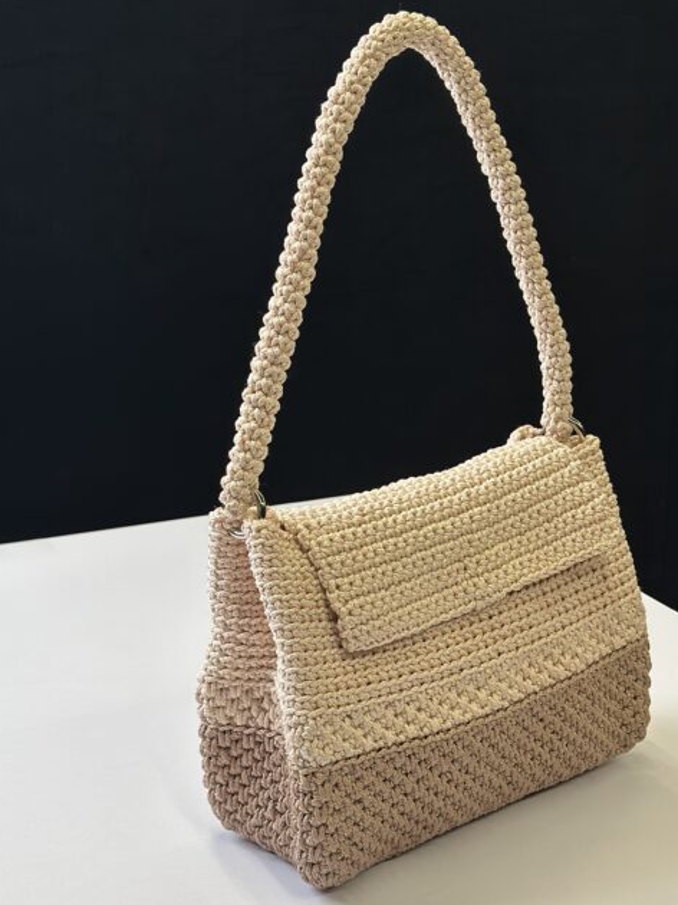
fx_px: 1594
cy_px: 484
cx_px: 409
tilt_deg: -18.8
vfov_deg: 31.7
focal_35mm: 61
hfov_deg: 24.0
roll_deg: -0.8
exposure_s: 1/60
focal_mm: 6.86
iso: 160
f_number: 1.78
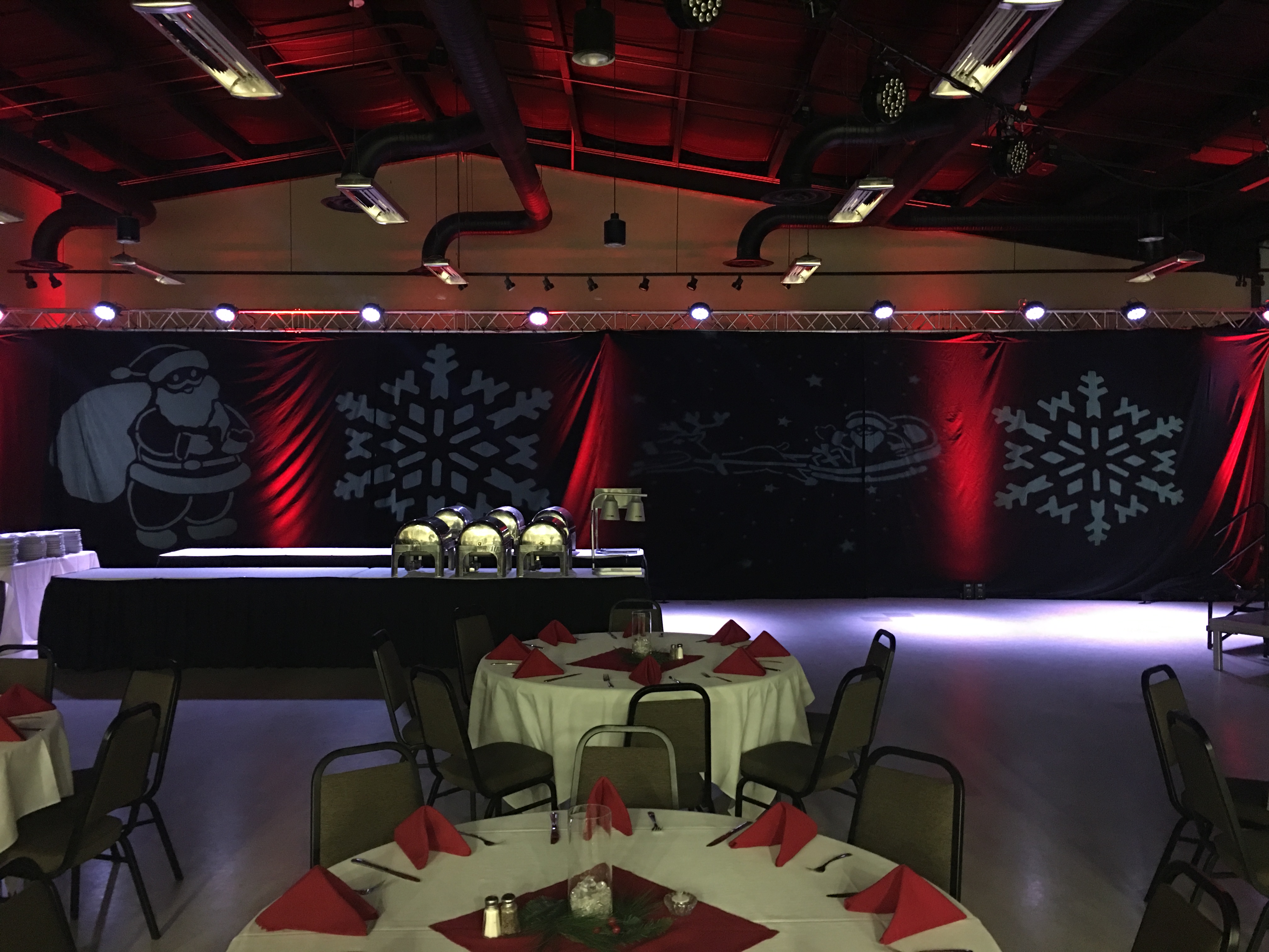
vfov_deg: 48.2
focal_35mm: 29
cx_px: 634
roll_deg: -0.8
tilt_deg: -1.2
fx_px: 1063
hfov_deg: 61.7
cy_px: 476
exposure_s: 1/4
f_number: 2.2
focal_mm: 4.15
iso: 80
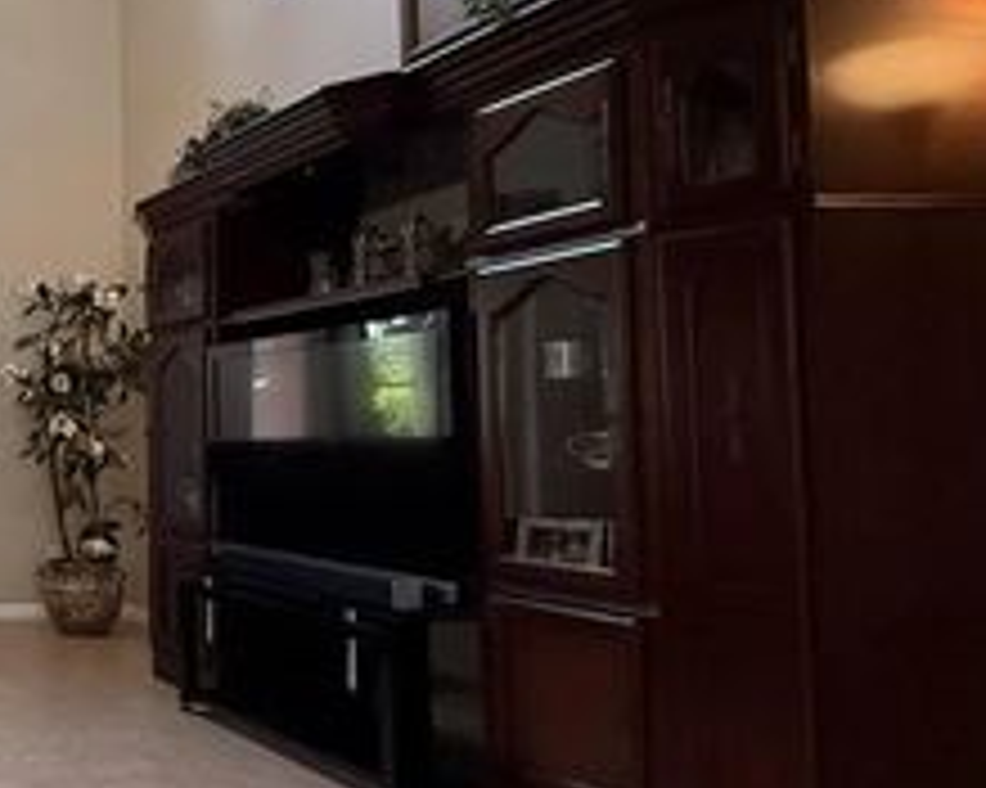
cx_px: -329
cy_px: 401
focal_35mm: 40
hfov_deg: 32.7
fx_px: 1167
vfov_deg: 37.3
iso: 250
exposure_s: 1/120
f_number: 2.2
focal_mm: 2.22
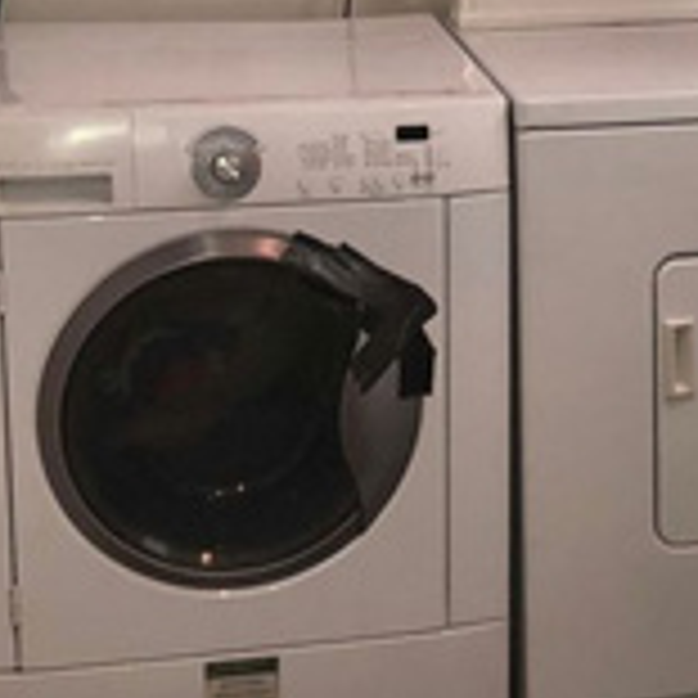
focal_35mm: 102
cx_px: 730
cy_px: 158
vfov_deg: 16.9
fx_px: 2327
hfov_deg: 16.6
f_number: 1.8
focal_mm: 3.99
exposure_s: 1/60
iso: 40
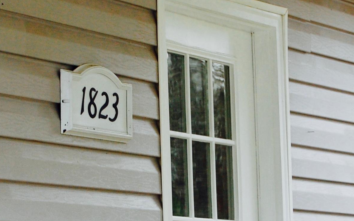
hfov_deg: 9.9
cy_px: 190
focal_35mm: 212
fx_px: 2048
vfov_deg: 6.2
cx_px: 157
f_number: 5.6
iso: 400
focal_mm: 55
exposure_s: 1/100
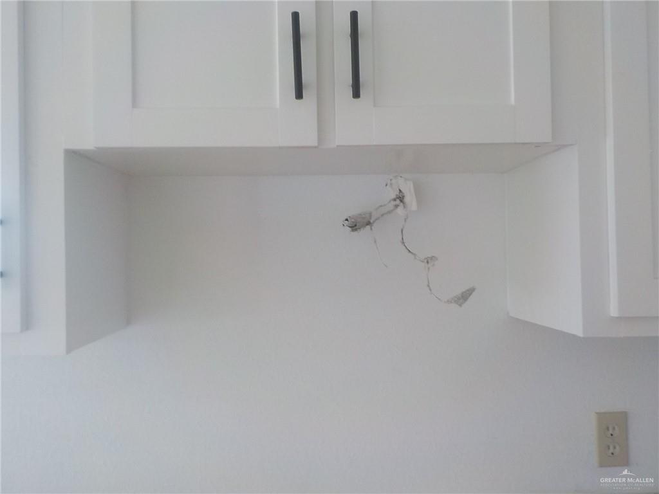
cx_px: 330
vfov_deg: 46.8
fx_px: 571
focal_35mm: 30
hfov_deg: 60.0
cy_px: 247
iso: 200
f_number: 3.3
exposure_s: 1/30
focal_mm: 4.1
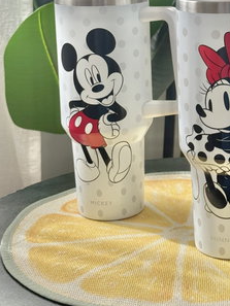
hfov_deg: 17.1
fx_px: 761
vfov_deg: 22.6
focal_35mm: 86
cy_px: 89
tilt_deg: -11.2
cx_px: 182
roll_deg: +1.9
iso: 100
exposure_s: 1/244
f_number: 1.78
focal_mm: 6.76
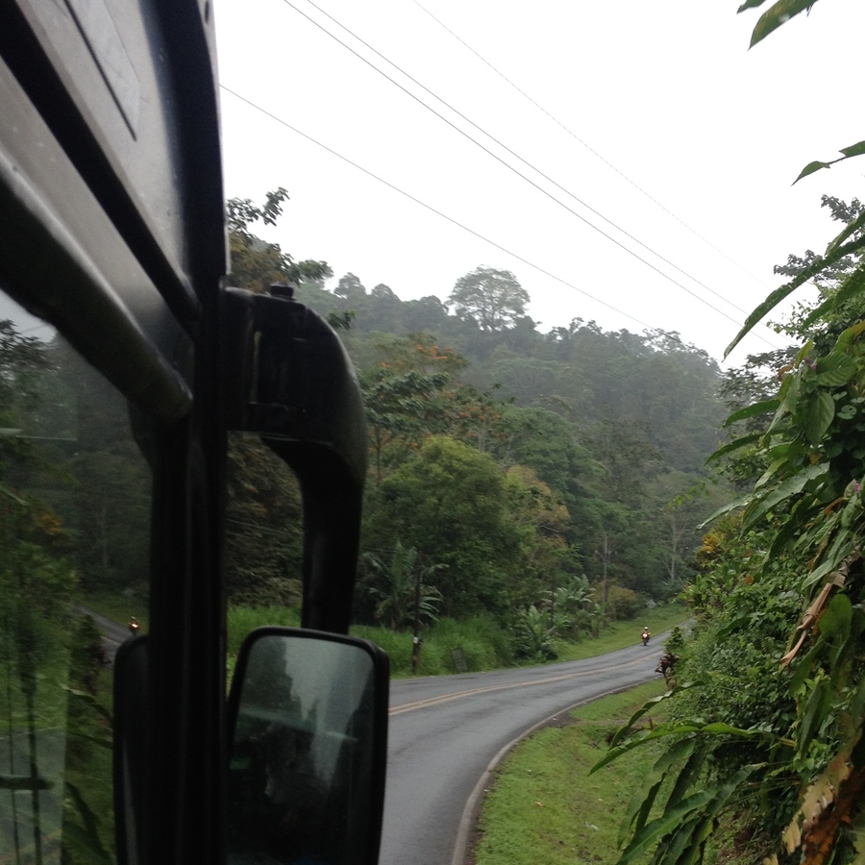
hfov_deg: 30.9
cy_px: 580
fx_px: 1555
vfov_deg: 30.8
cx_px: 561
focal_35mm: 55
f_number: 2.4
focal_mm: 4.28
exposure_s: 1/305
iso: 50
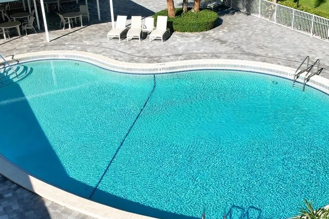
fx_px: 411
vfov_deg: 29.9
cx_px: 176
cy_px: 113
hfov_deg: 43.6
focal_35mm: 45
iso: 100
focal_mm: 8.38
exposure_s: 1/2500
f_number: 2.8
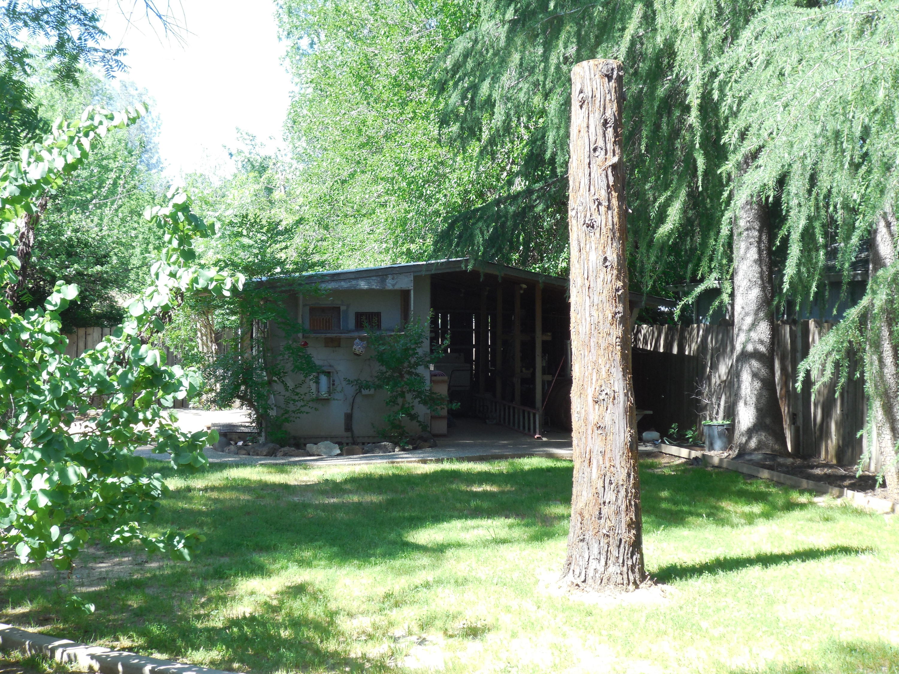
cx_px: 450
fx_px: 1273
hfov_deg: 38.9
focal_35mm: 49
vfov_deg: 29.7
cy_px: 337
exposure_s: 1/100
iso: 125
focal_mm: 8.8
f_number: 4.8
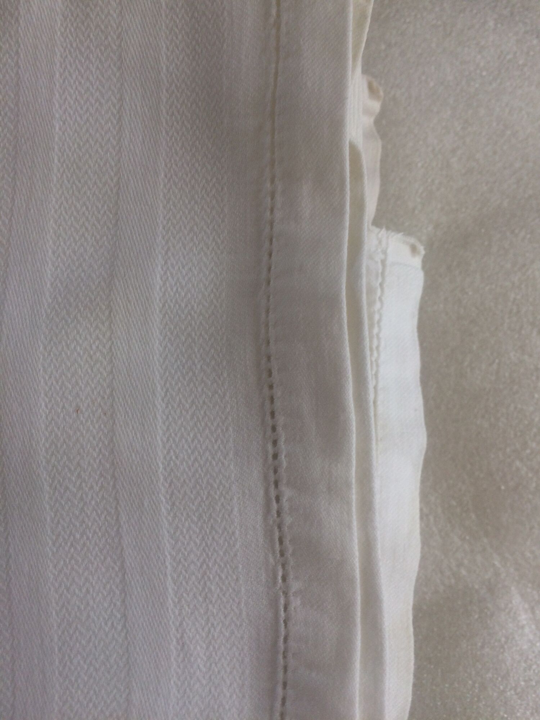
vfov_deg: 61.7
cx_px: 270
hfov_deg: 48.2
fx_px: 603
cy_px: 360
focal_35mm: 29
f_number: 2.2
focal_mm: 4.15
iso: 50
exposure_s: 1/100
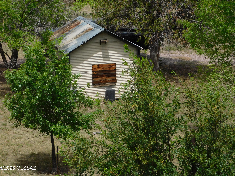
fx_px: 1005
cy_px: 88
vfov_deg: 10.0
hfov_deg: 13.3
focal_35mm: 148
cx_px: 118
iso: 125
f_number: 5.1
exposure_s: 1/800
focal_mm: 26.3
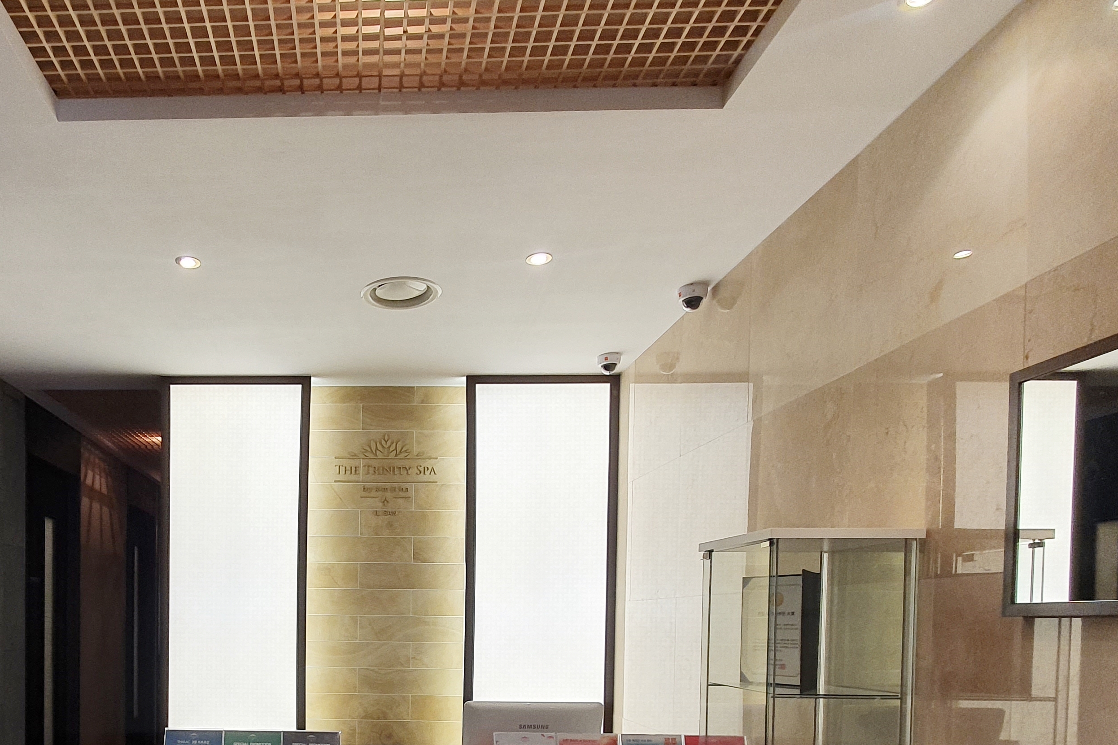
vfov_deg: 46.7
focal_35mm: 25
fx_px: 776
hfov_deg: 68.2
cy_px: 657
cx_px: 321
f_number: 2.2
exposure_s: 1/60
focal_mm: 1.8
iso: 50
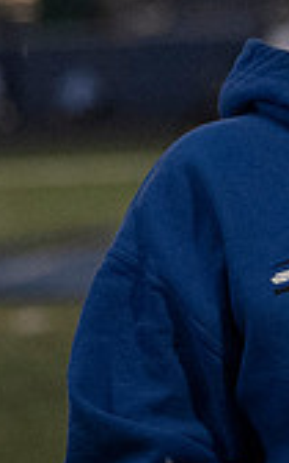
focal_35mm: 706
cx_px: 1077
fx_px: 8897
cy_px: -179
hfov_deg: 1.8
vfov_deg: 3.0
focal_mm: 75
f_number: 2.8
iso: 2000
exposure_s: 1/1000
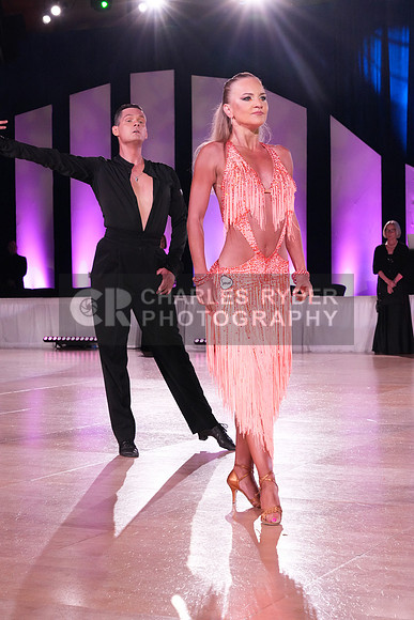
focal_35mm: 73
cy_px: 310
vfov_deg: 27.7
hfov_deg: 18.7
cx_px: 207
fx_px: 1258
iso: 6400
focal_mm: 73
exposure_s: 1/160
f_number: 10
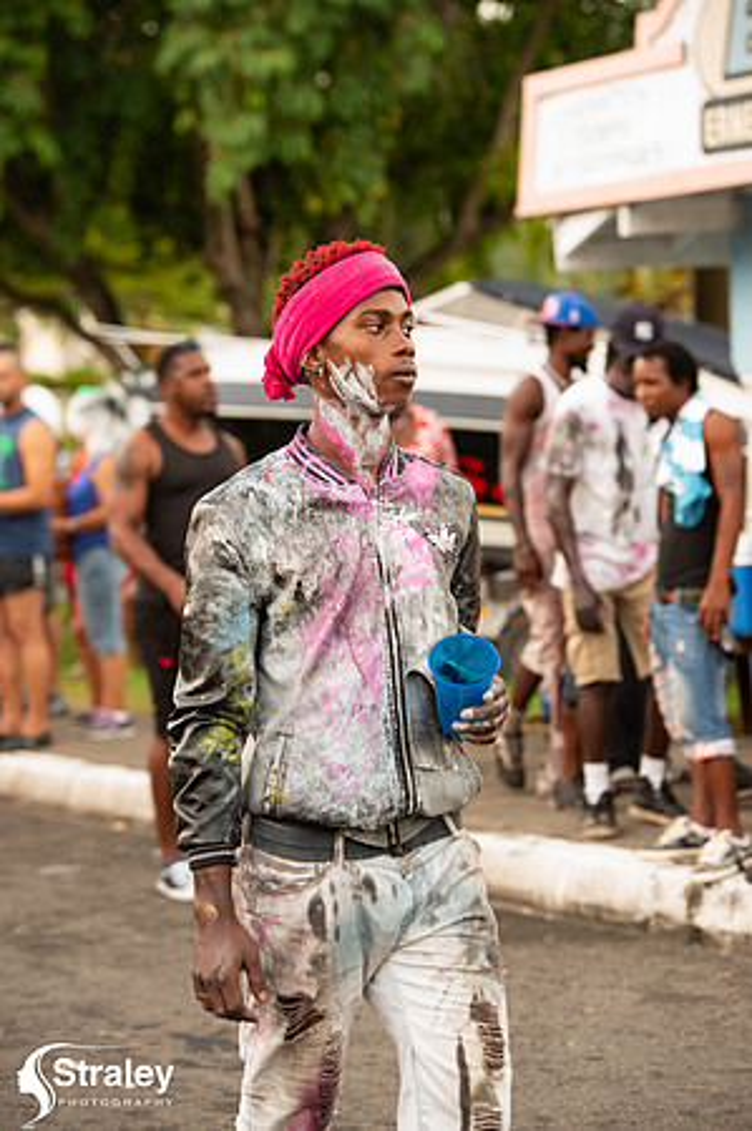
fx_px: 3297
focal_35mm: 105
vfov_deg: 19.5
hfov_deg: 13.0
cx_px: 376
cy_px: 566
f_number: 5
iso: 6400
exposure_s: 1/160
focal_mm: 105
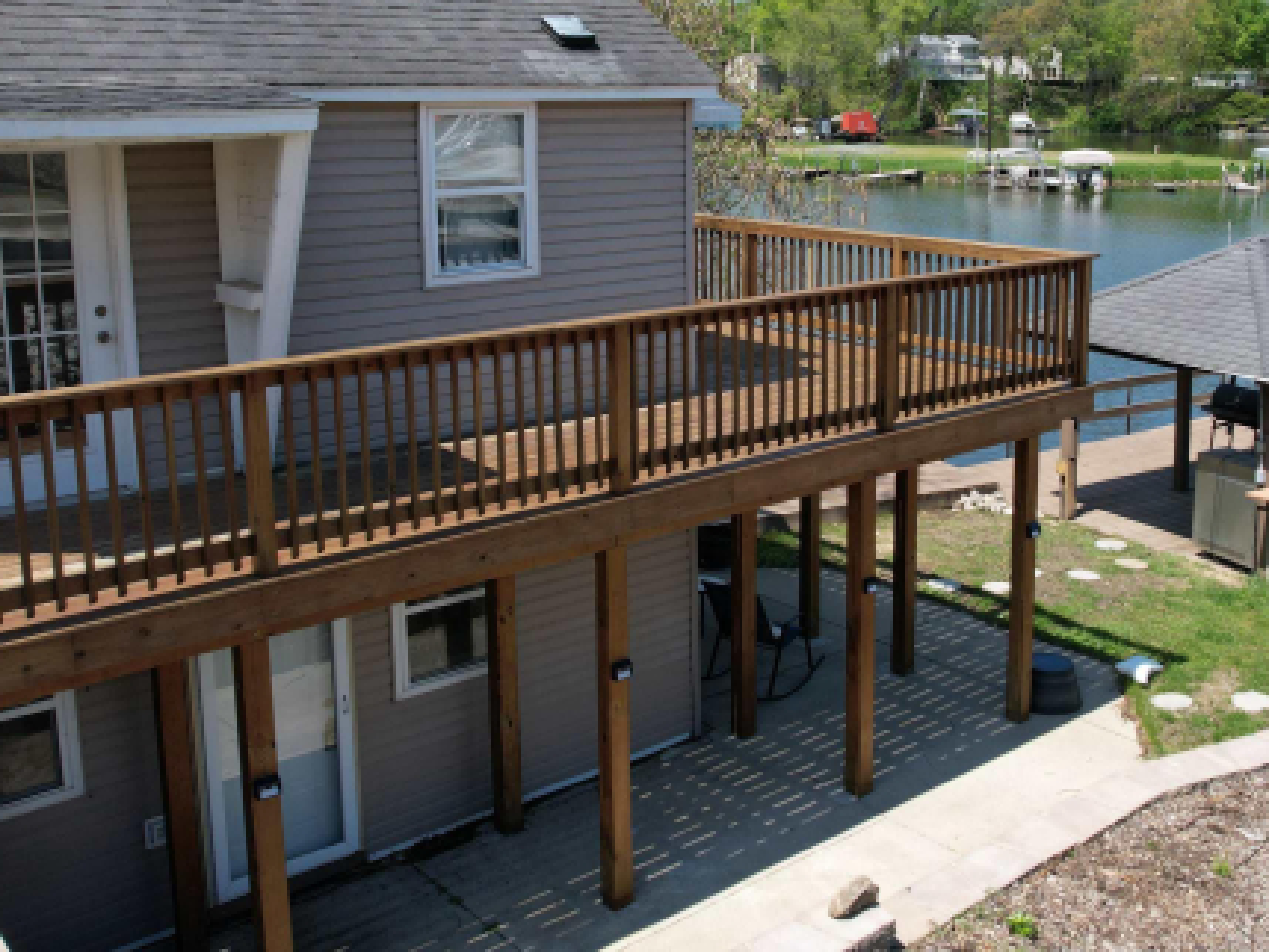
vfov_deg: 38.5
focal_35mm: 37
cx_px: 754
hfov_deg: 49.8
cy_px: 364
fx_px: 1357
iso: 100
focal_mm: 8.38
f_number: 2.8
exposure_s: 1/1500
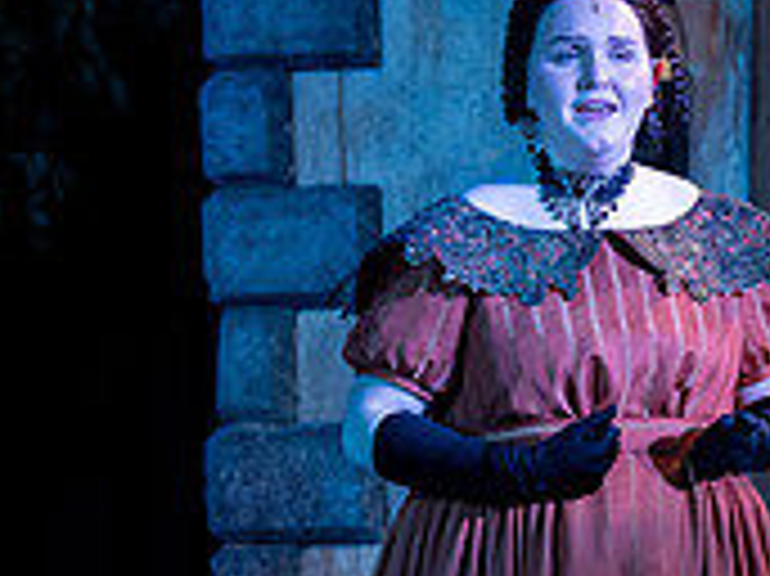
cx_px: 360
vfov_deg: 3.5
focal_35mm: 424
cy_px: 520
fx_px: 9425
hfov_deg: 4.7
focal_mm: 130
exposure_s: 1/160
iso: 1000
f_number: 5
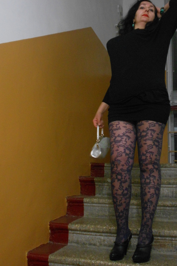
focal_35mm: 41
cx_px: 101
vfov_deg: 47.4
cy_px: 126
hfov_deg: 32.6
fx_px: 303
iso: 400
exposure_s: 1/4
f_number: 3.9
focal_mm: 6.7
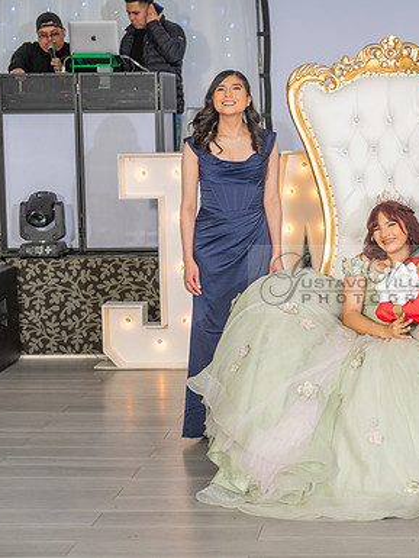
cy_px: 279
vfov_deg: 22.5
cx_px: 374
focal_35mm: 87
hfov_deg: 16.8
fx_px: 1403
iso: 500
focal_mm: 60
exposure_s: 1/200
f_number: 3.5
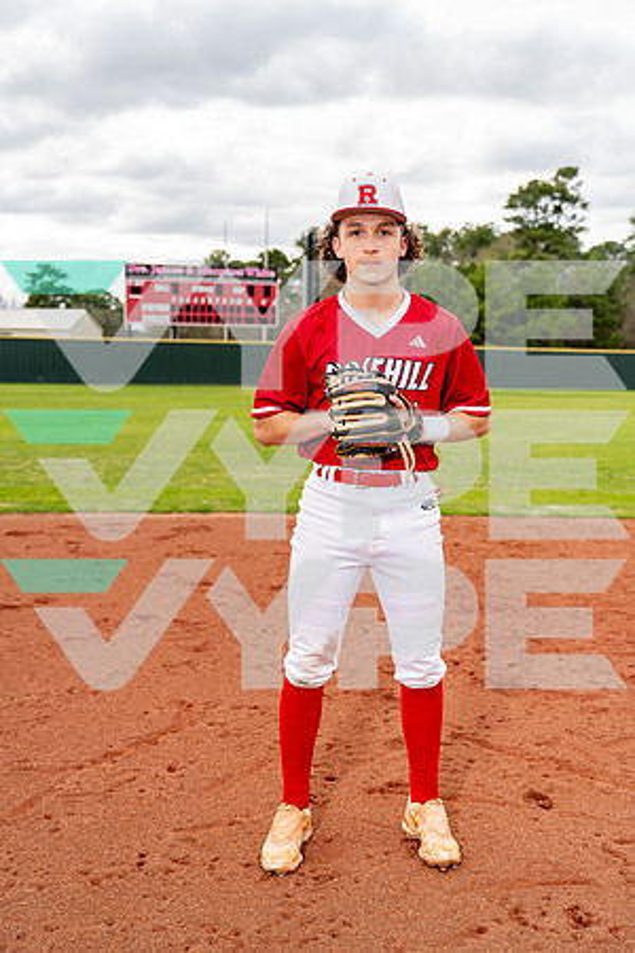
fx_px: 1111
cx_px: 318
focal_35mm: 42
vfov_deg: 46.4
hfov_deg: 31.9
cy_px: 476
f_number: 4
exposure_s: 1/250
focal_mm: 42
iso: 100
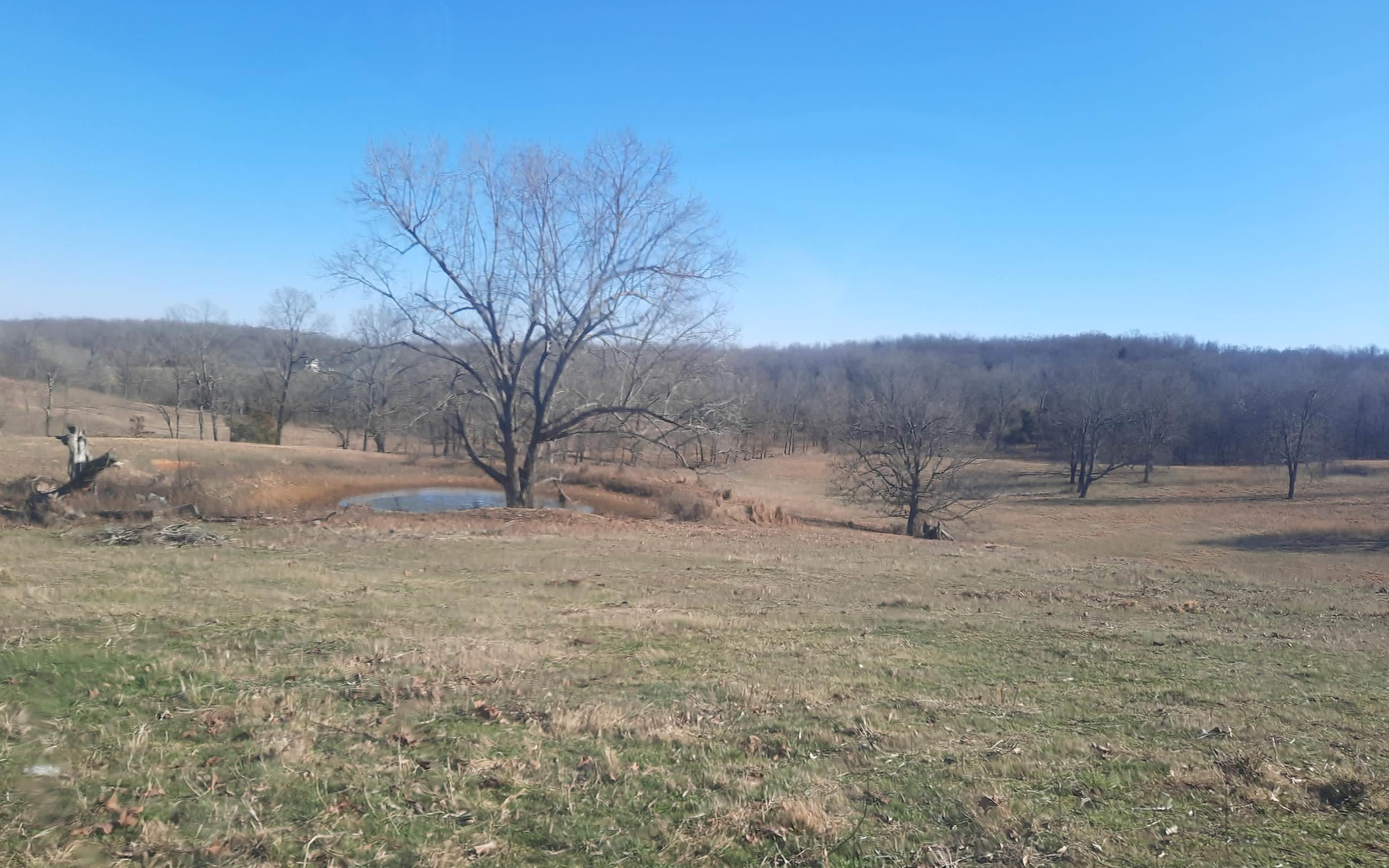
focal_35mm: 27
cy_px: 503
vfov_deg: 45.9
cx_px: 691
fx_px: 1022
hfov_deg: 68.4
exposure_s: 1/633
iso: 32
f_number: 2
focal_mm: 4.6
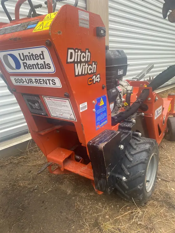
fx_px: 175
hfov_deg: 53.1
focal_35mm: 26
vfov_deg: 67.3
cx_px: 88
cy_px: 116
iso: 50
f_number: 1.8
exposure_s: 1/122
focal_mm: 4.25
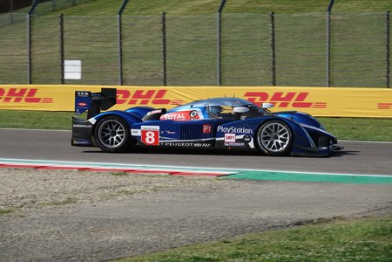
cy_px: 131
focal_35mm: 154
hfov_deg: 13.3
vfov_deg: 8.9
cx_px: 196
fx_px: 1677
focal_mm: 56.39
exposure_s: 1/800
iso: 100
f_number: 5
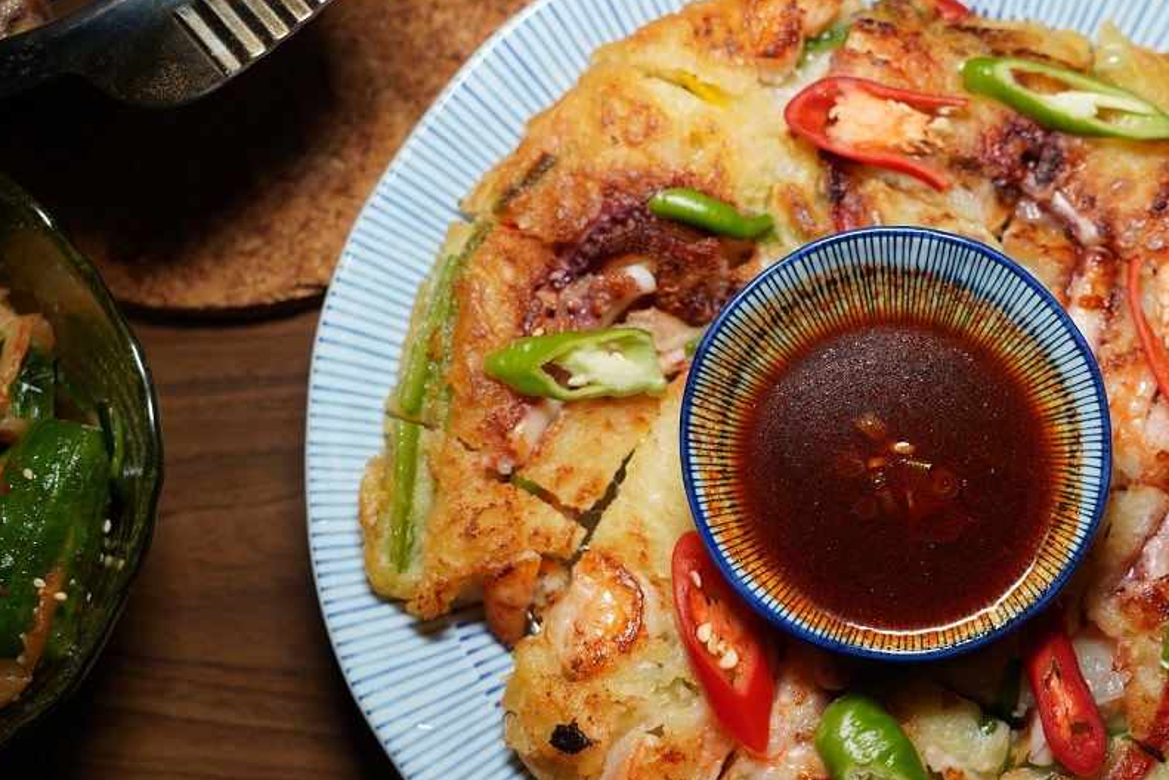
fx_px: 1527
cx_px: 826
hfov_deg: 41.1
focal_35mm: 47
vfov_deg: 28.6
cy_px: 479
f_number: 4
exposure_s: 1/60
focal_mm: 31
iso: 320
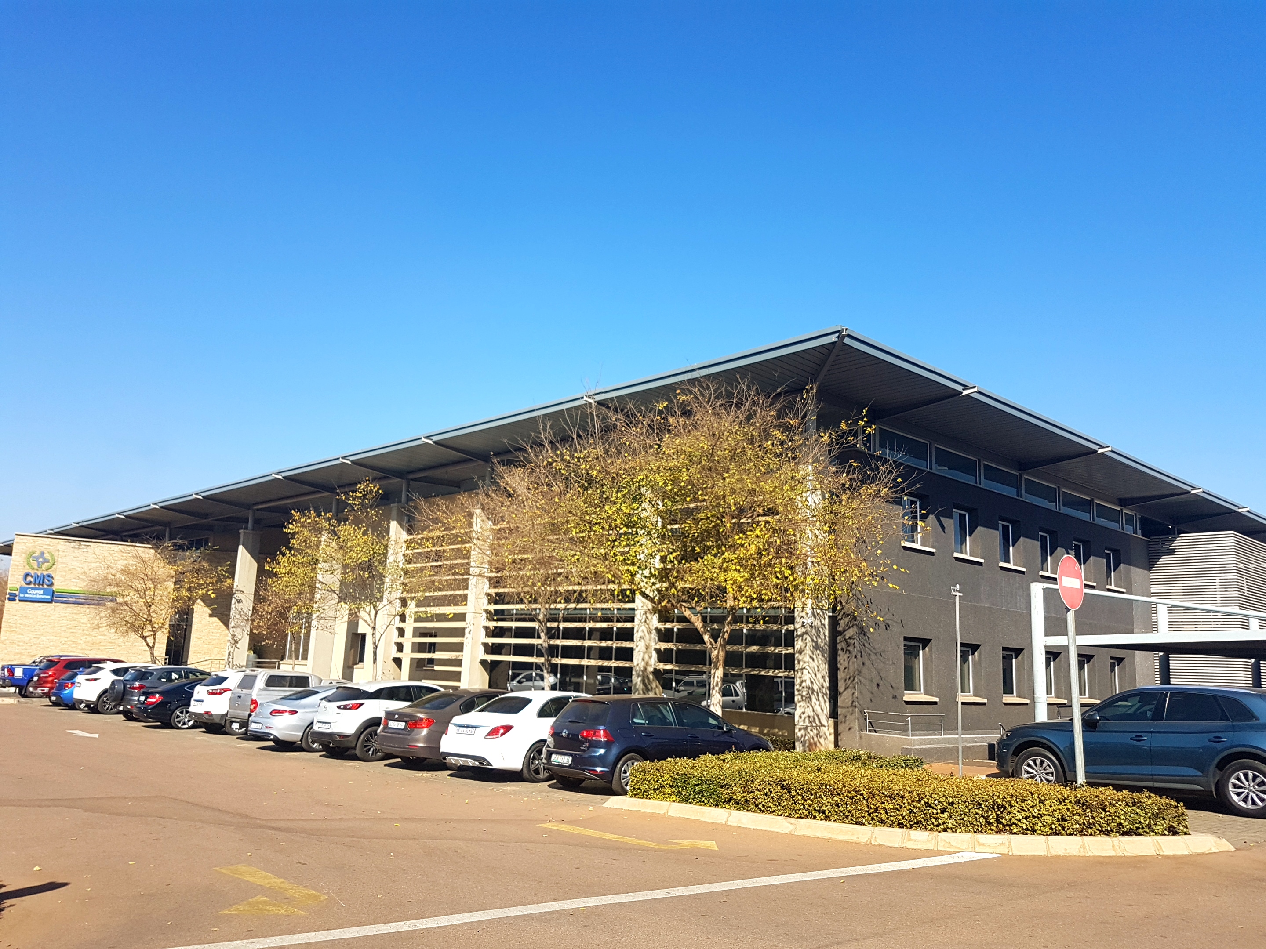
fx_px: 951
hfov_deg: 67.3
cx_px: 633
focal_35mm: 26
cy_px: 474
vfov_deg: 53.1
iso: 40
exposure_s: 1/1476
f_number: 1.7
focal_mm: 4.2
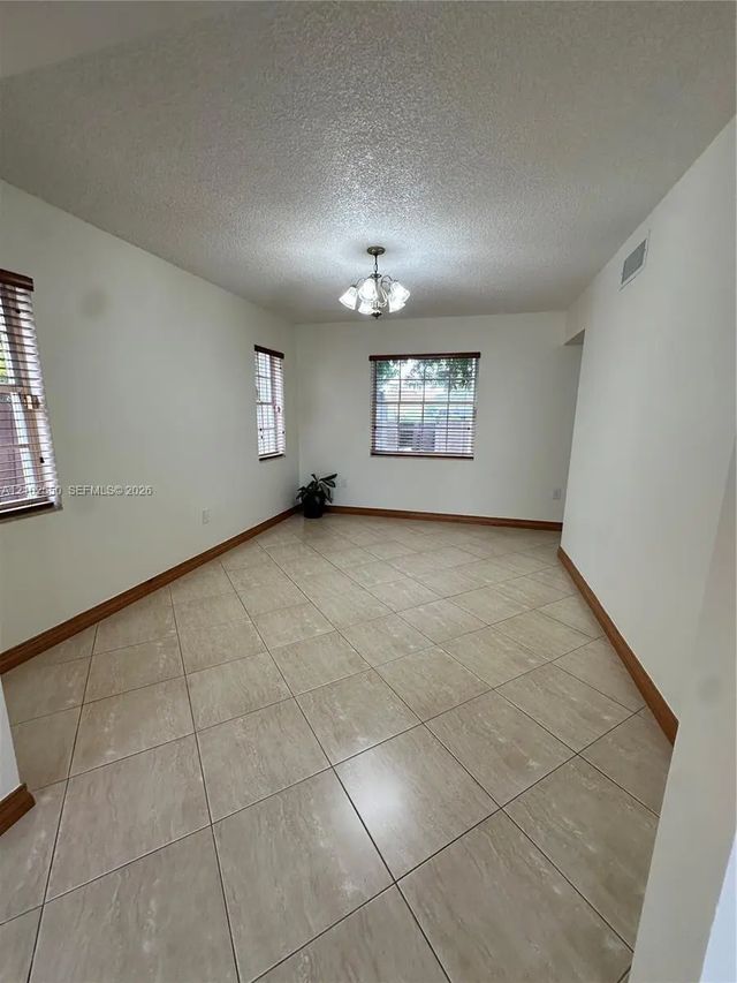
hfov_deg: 85.7
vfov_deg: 102.1
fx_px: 397
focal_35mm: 14
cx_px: 368
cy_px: 492
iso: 100
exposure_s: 1/120
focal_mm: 2.22
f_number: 2.2
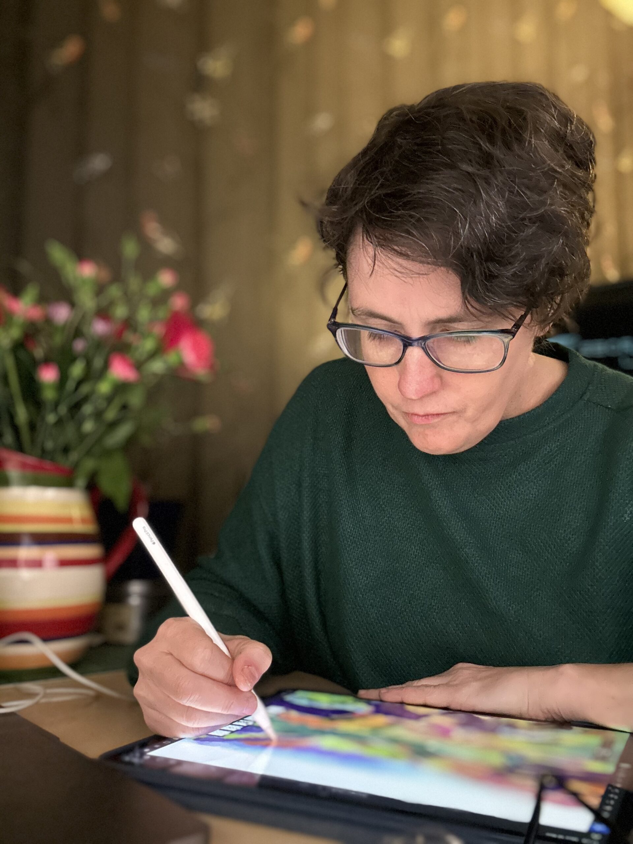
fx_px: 731
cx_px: 316
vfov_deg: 60.0
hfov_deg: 46.8
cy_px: 422
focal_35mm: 30
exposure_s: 1/30
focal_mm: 2.69
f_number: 1.9
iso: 500
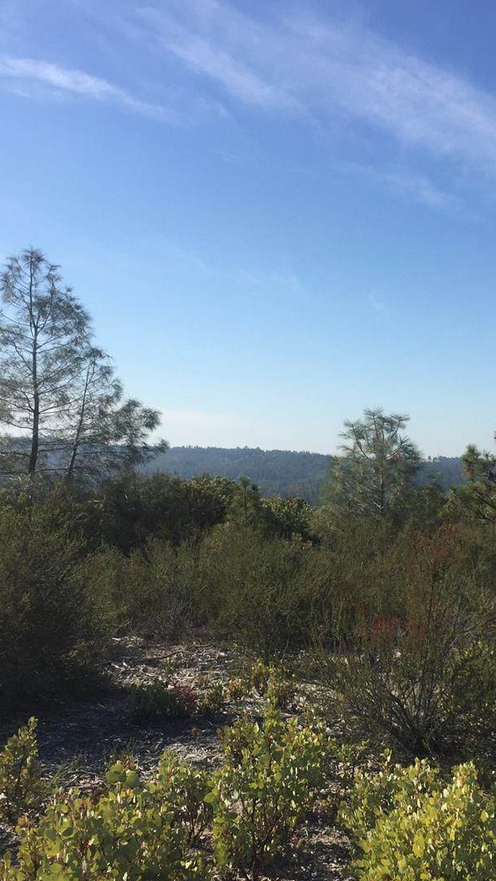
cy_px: 453
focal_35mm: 44
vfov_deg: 46.4
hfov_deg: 26.8
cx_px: 360
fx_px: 1029
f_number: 2.2
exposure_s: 1/2475
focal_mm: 4.15
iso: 32
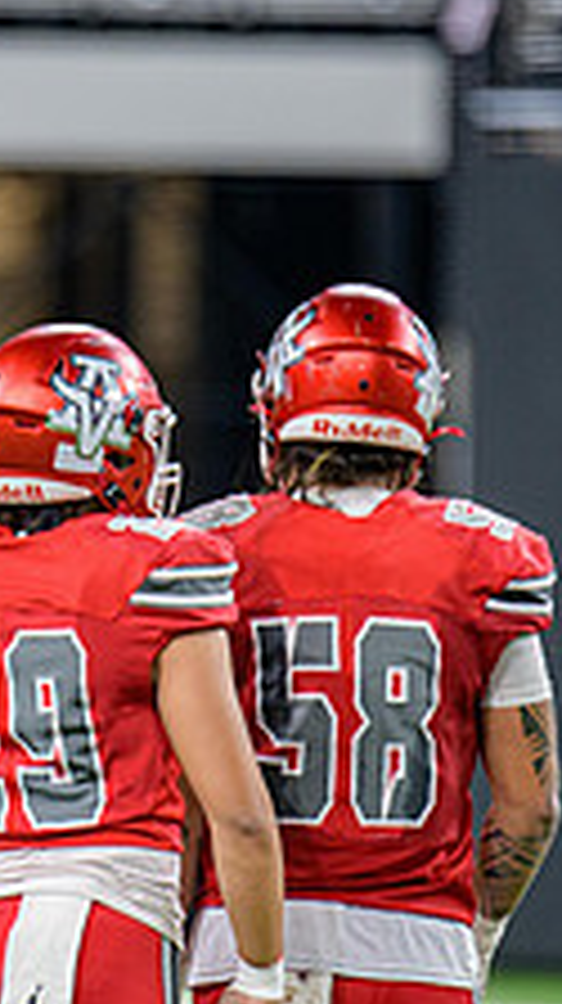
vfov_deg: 2.6
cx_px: 13
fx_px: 21755
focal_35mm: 819
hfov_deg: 1.5
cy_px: 705
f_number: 2.8
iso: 1000
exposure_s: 1/400
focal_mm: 300
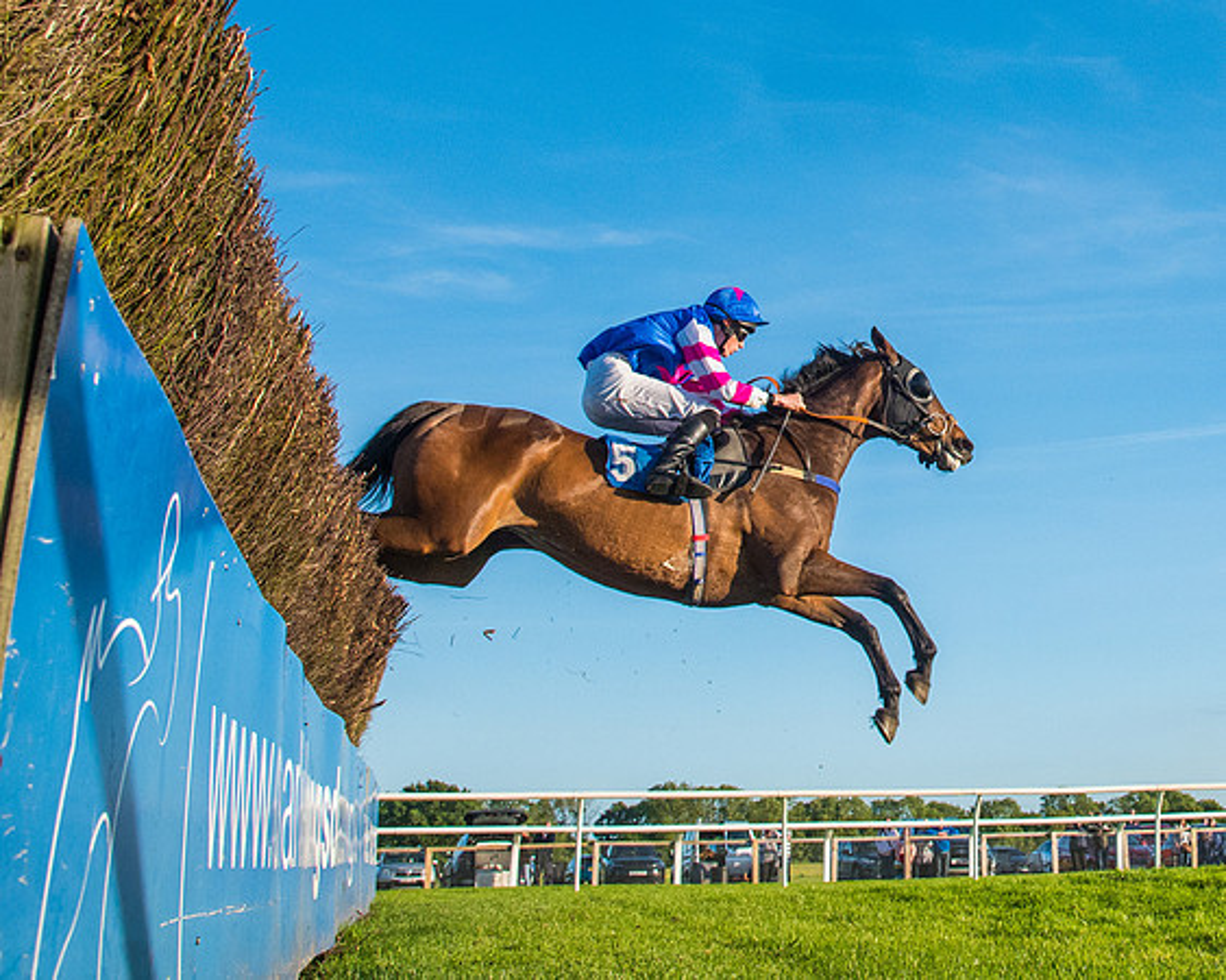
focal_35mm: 51
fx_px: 1865
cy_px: 226
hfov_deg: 35.2
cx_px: 989
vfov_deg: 28.9
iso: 2000
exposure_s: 1/2500
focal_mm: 27
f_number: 6.3
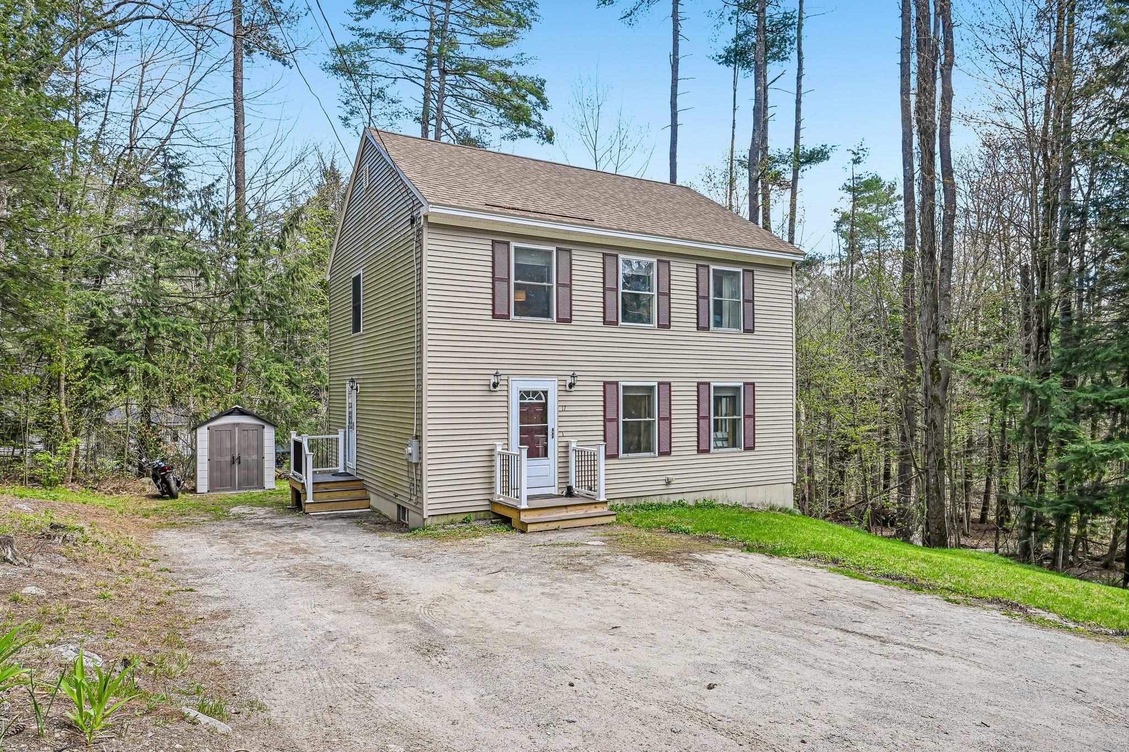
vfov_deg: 57.2
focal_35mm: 22
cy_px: 376
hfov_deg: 78.6
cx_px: 564
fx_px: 690
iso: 400
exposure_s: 1/250
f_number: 8
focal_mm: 22
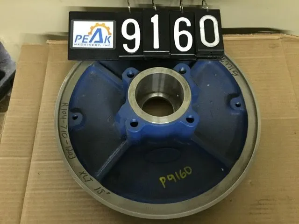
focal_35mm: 29
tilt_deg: -62.3
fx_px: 250
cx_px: 150
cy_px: 112
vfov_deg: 48.2
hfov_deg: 61.7
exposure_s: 1/15
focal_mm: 4.15
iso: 400
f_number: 2.2
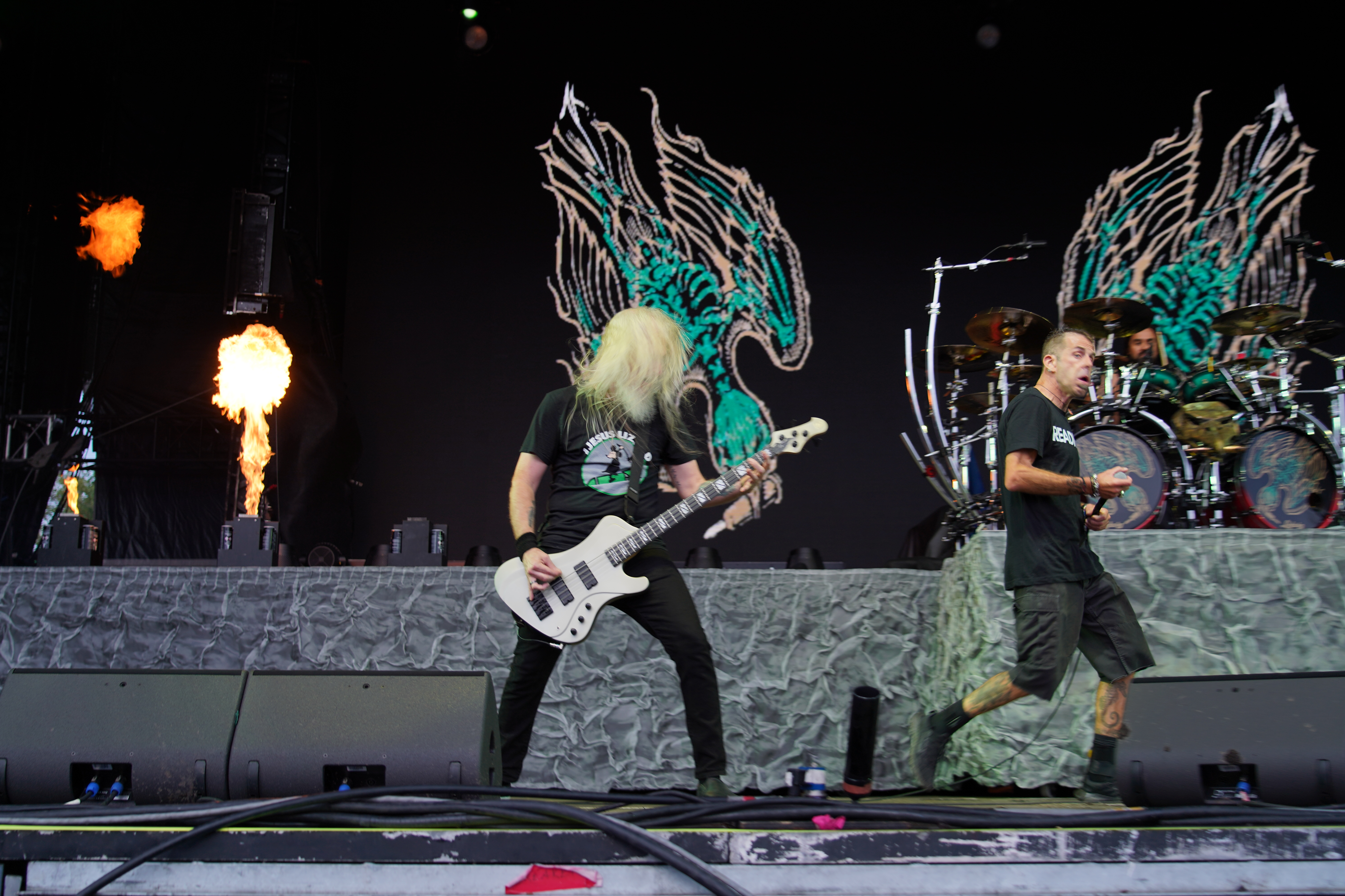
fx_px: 1569
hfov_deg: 46.4
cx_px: 672
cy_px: 448
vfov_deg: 31.9
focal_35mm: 42
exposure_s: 1/100
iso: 100
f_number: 4
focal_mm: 42
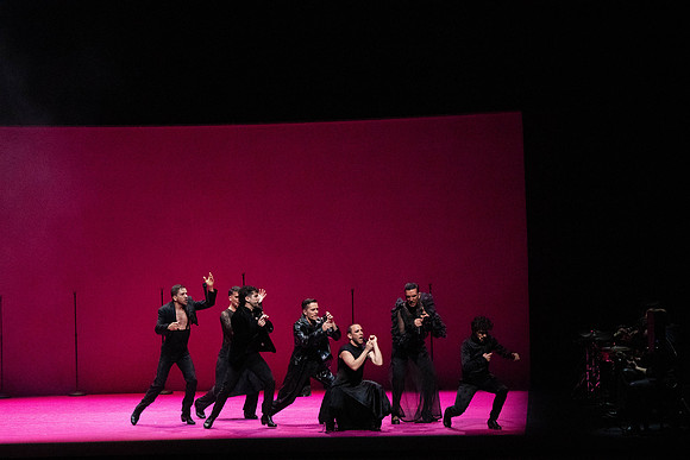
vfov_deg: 9.0
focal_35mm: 152
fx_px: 2914
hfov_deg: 13.5
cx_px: 345
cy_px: 230
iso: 25600
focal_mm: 152
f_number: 9
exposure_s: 1/400
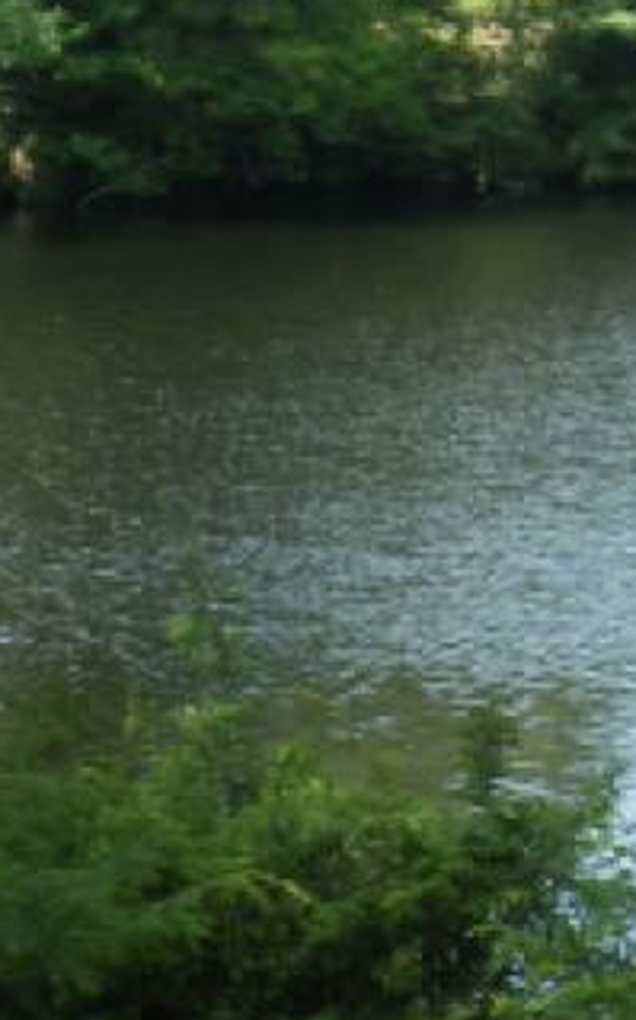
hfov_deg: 8.6
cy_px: 491
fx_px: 3971
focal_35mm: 143
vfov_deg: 14.6
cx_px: 1291
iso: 80
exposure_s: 1/125
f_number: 4.2
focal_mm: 7.5
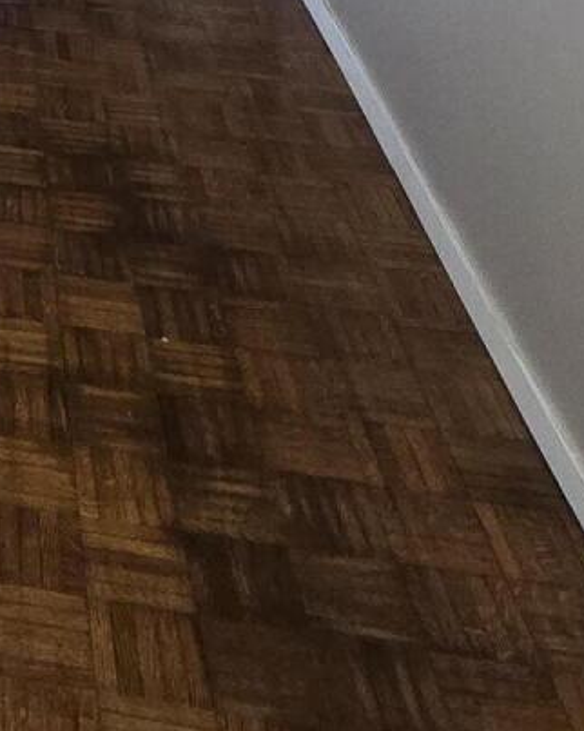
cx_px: -265
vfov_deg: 21.2
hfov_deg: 20.9
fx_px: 1362
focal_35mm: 63
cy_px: -555
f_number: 2.2
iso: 250
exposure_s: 1/60
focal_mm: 2.2
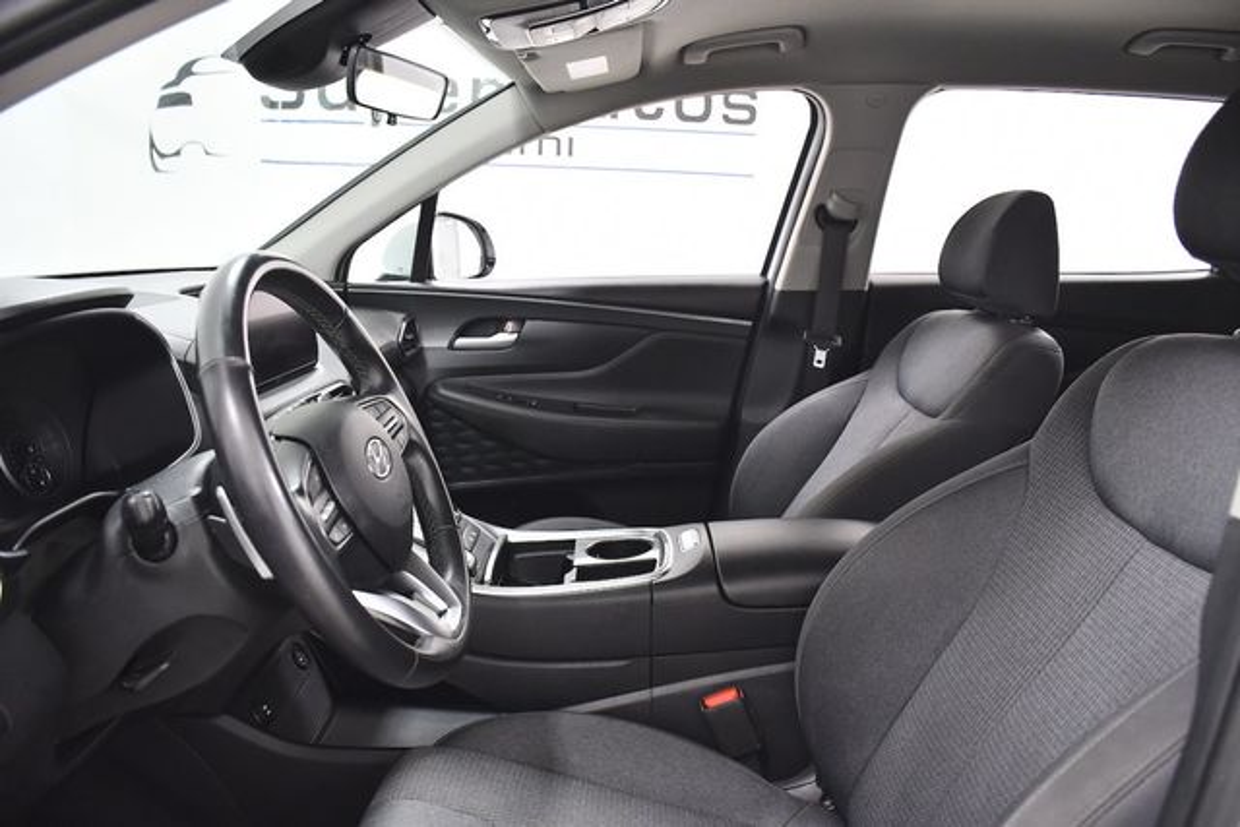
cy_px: 414
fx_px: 930
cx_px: 620
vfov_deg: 48.0
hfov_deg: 67.4
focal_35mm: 27
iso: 1250
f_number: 4
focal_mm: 18
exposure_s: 1/160
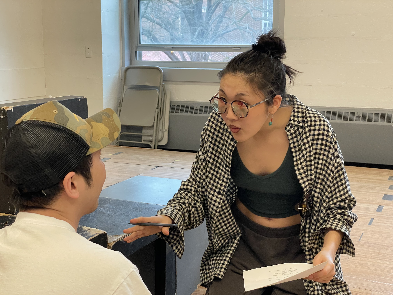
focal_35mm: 52
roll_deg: -0.4
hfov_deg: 36.8
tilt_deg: -9.5
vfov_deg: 28.0
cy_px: 148
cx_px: 196
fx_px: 590
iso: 200
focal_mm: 6
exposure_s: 1/103
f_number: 2
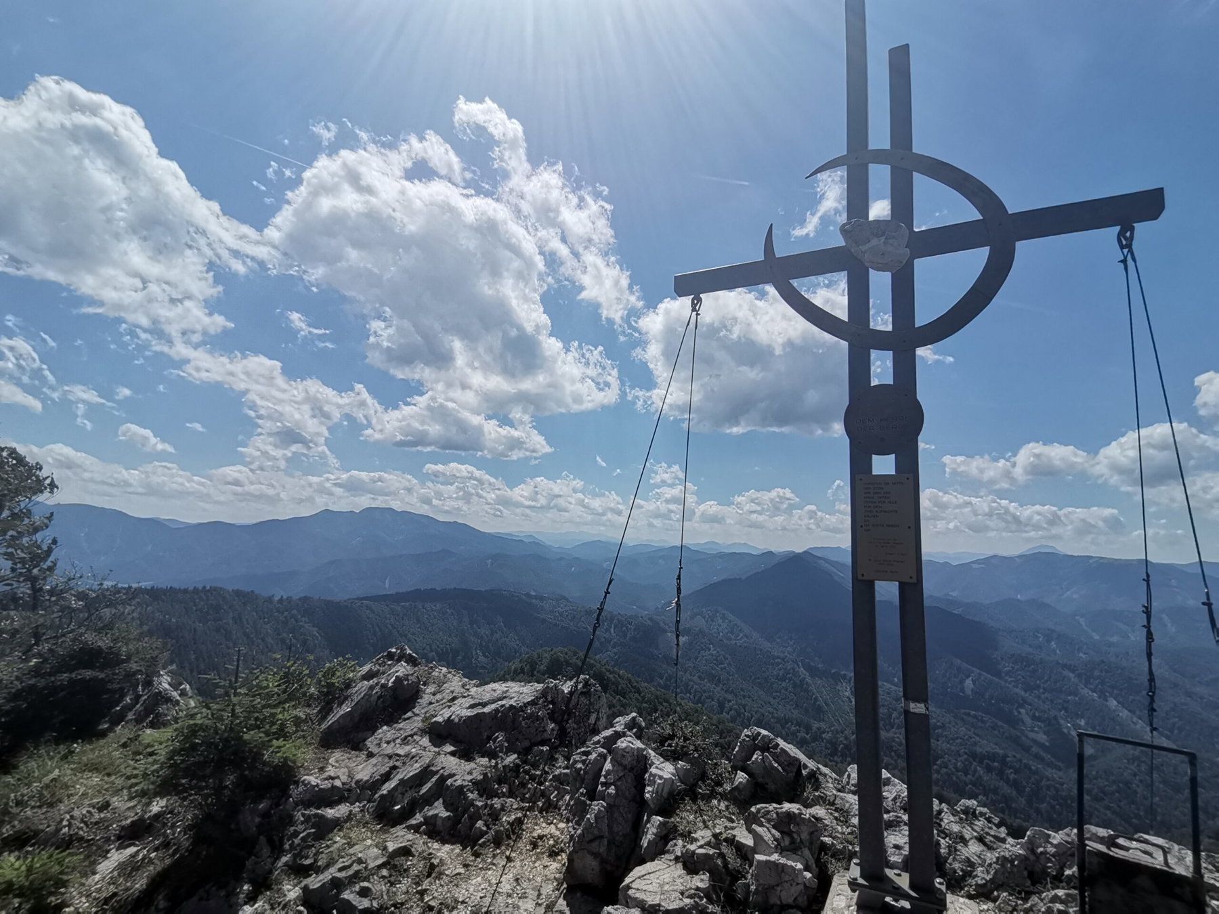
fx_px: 599
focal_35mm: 17
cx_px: 610
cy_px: 457
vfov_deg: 74.7
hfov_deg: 91.0
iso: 50
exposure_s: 1/3584
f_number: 2.4
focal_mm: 1.78
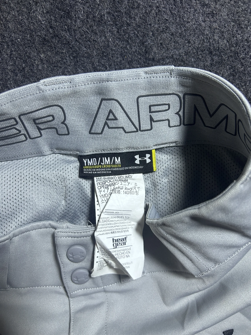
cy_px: 168
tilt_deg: -76.4
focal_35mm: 26
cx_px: 126
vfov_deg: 67.3
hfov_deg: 53.1
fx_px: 251
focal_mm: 5.7
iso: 200
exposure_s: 1/50
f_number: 1.5
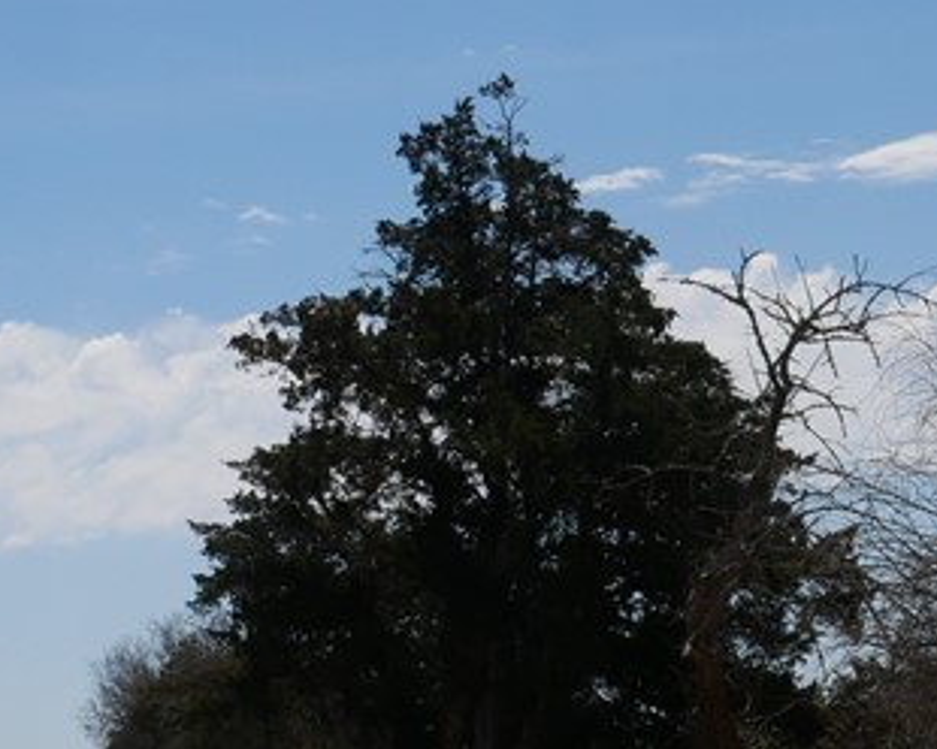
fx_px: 3577
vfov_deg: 11.9
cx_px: 304
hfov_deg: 14.9
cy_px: 661
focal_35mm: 129
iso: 200
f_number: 10
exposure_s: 1/640
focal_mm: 20
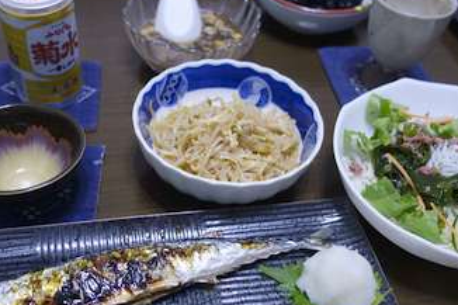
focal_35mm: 43
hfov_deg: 45.3
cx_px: 190
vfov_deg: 31.1
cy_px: 168
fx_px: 547
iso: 320
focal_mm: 10.4
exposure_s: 1/30
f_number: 1.8
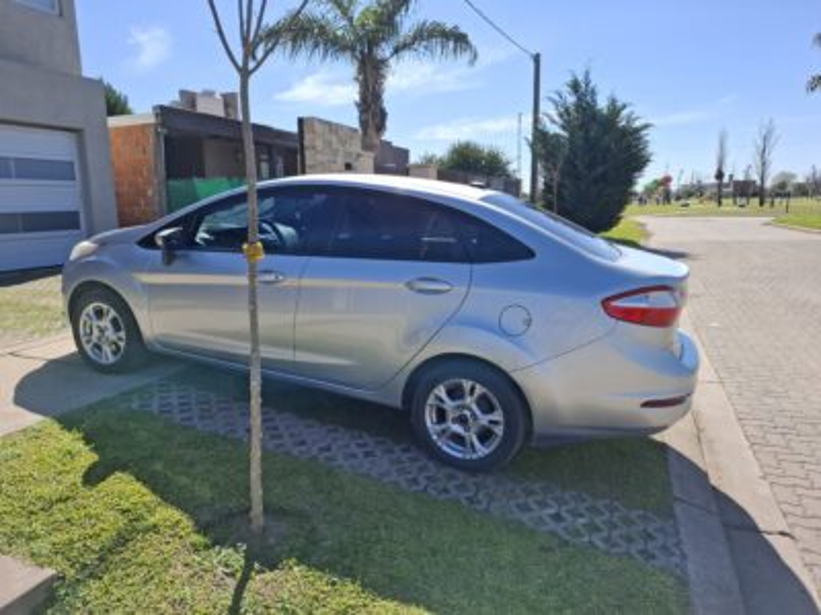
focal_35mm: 23
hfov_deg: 73.9
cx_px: 410
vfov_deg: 58.9
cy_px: 308
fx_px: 545
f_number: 1.8
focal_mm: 5.54
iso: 50
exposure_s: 1/2304
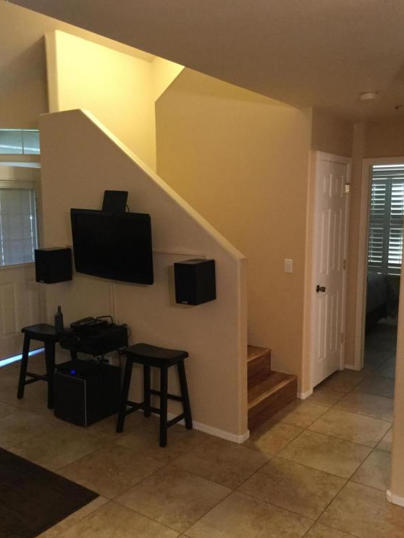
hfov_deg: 44.2
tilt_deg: -8.1
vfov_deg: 56.8
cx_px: 203
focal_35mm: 32
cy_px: 270
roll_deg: -0.1
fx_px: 498
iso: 250
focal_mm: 3.3
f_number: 2.4
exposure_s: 1/15
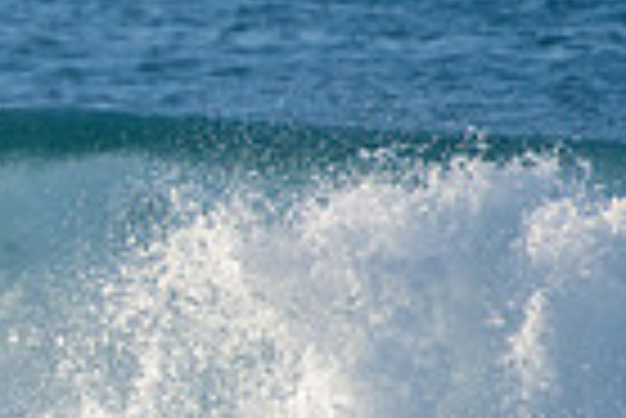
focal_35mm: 2256
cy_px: 374
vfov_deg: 0.6
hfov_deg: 0.9
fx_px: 39270
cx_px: -514
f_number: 5.6
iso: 500
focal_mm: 500
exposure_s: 1/2000
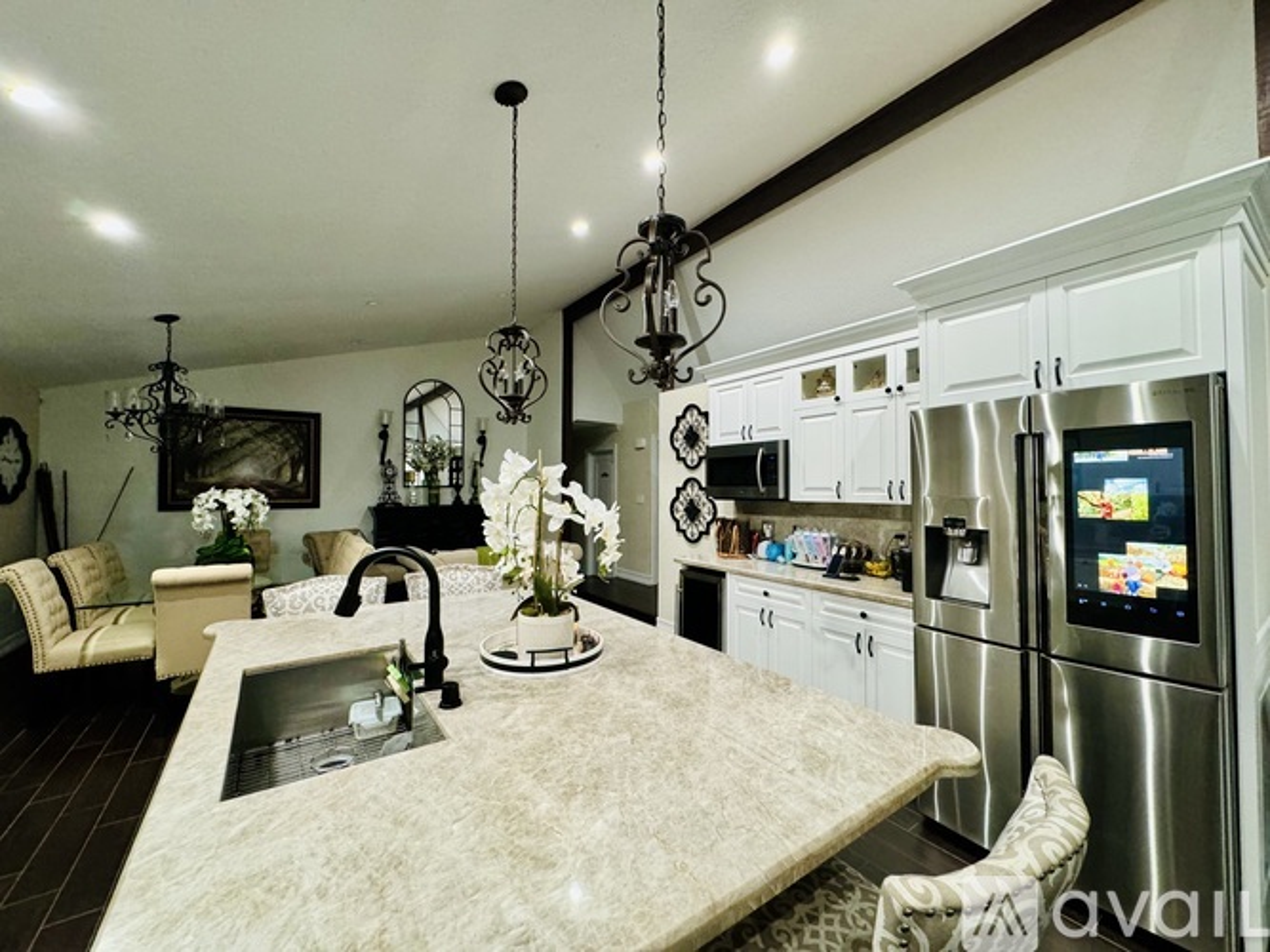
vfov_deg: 85.7
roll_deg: -0.2
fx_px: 514
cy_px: 476
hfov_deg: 102.1
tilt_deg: +1.4
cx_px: 635
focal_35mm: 14
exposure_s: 1/60
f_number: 2.2
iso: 400
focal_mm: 2.22
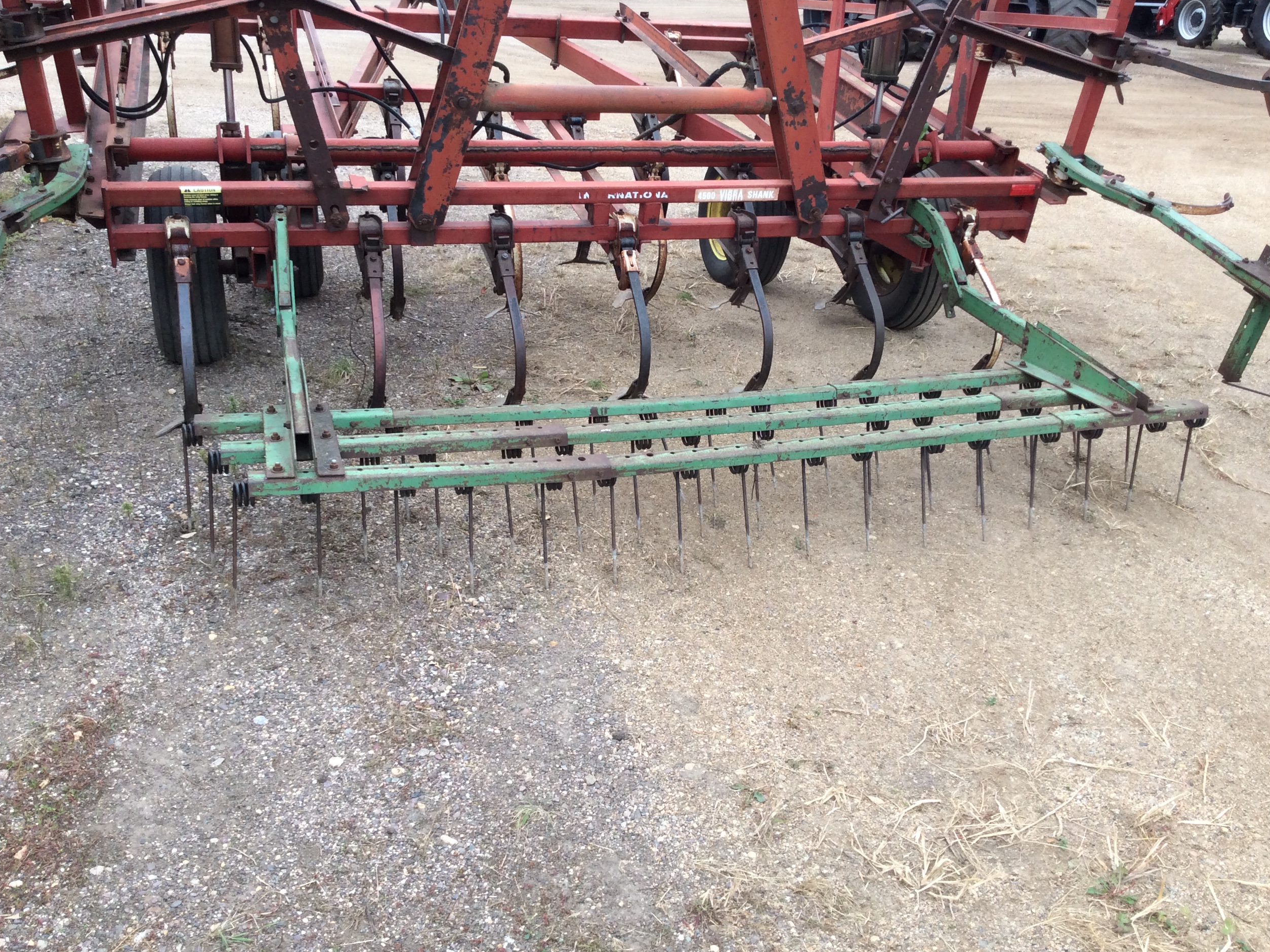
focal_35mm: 33
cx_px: 632
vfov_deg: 42.9
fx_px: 1211
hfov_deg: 55.4
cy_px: 472
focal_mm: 3.3
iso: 32
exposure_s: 1/223
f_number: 2.4
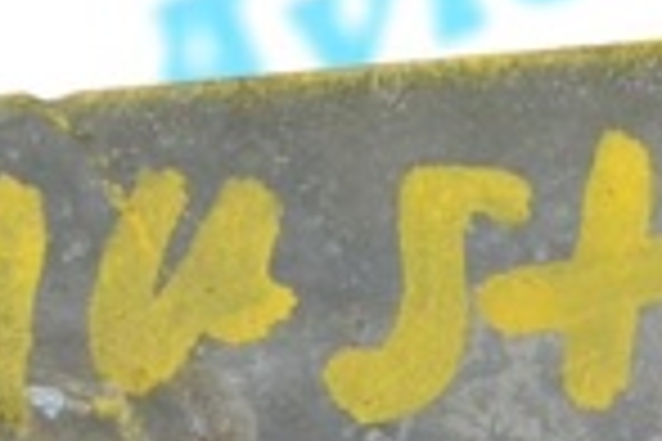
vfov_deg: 6.0
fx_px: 4196
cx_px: 1166
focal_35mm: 228
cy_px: 598
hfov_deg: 8.7
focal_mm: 35
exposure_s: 1/160
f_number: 9
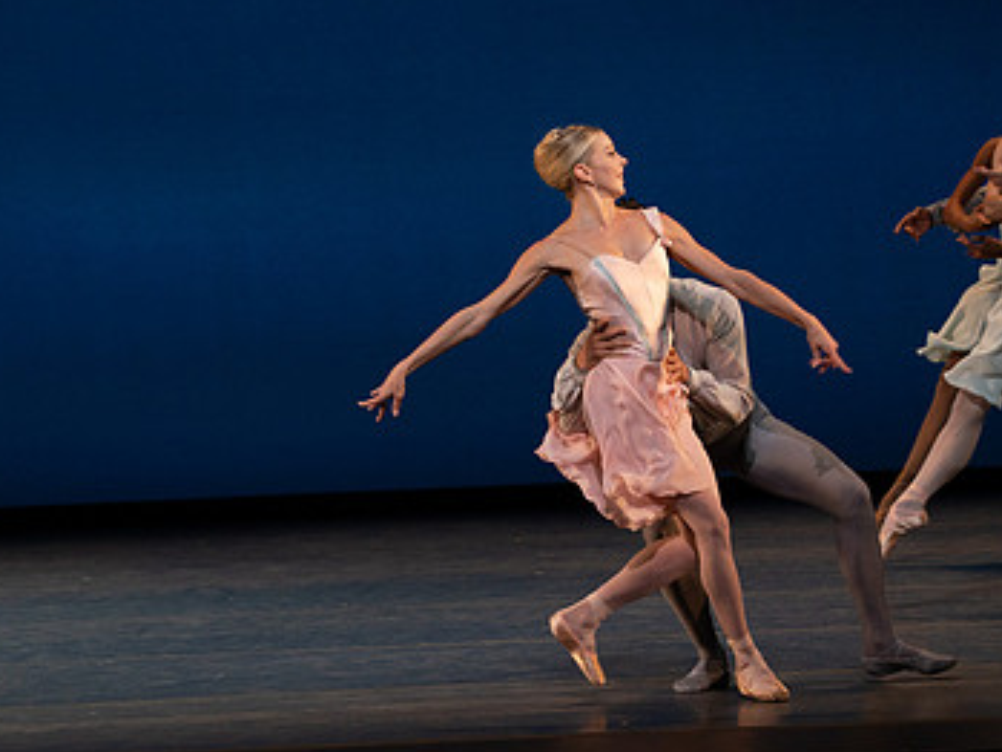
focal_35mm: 278
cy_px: 326
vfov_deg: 5.3
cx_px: 514
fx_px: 8050
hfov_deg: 7.1
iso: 3200
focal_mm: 174
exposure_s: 1/500
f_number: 8
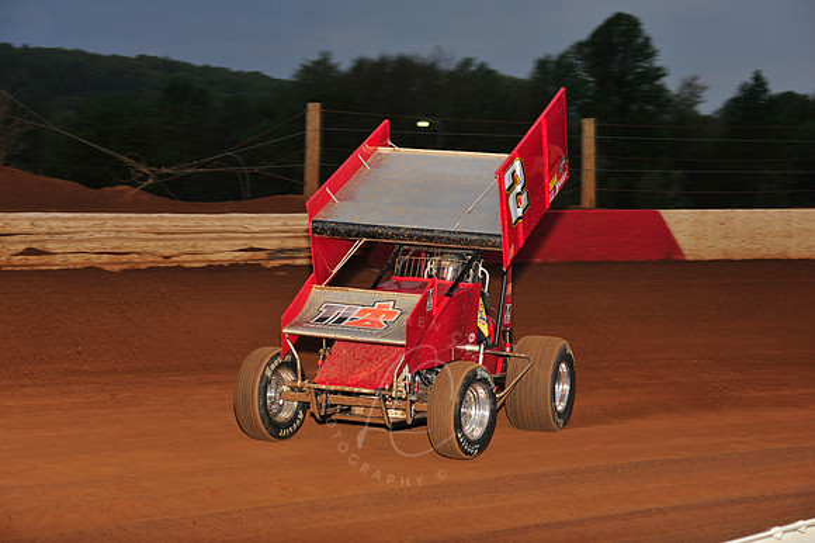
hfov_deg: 20.4
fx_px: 2263
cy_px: 272
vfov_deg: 13.7
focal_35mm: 100
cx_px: 408
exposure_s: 1/320
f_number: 6.3
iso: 800
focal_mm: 100
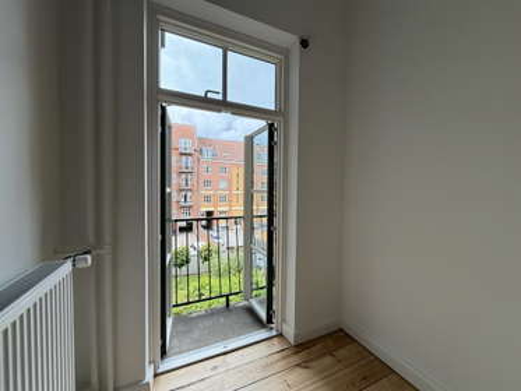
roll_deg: -0.6
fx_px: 211
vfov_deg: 85.7
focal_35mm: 14
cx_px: 260
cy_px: 196
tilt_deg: -1.1
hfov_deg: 102.0
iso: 64
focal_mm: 2.22
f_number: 2.2
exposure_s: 1/224
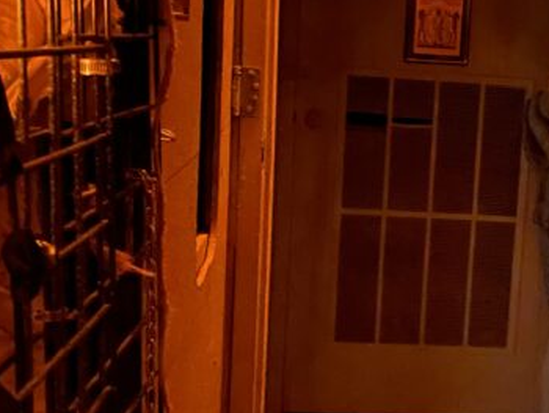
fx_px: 1206
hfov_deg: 24.9
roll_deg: -2.9
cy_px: 243
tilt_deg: -9.5
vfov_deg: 19.4
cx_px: 485
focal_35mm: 76
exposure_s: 1/7
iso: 1600
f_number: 1.6
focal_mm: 4.2
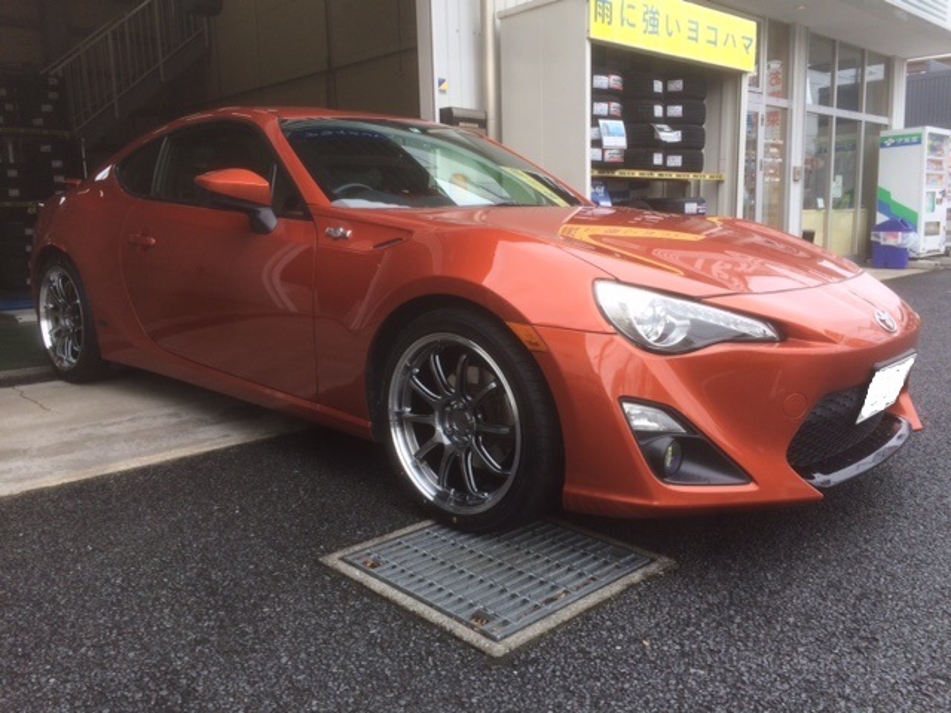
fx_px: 797
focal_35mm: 29
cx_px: 476
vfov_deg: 48.2
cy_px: 356
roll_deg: +1.3
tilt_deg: -12.3
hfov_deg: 61.7
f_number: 2.2
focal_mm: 4.15
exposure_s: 1/419
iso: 32
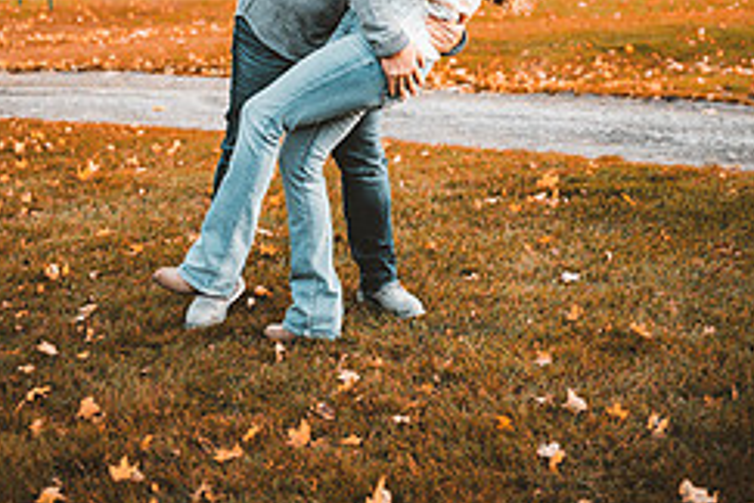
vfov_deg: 17.5
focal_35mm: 74
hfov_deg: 27.3
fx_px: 1550
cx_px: 344
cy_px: -106
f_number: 2
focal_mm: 40
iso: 1000
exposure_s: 1/320
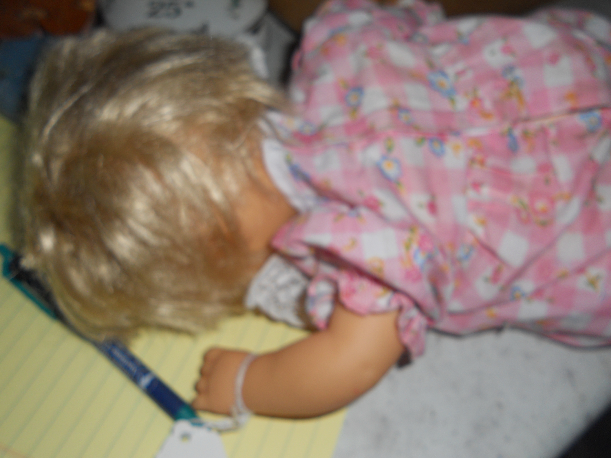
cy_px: 229
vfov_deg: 44.2
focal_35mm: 32
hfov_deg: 56.8
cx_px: 306
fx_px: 565
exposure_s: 1/25
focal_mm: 5.8
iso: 80
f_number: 8.8
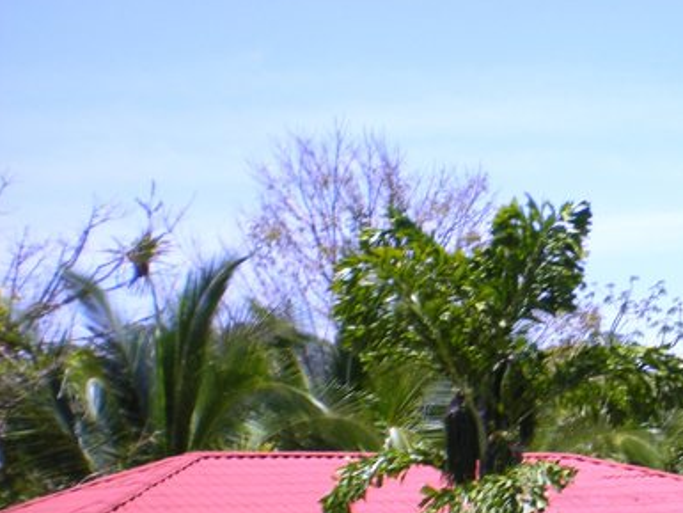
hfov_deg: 23.5
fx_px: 1559
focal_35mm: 79
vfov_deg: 18.3
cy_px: 481
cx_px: 706
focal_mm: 6.3
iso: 64
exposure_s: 1/365
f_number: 4.6
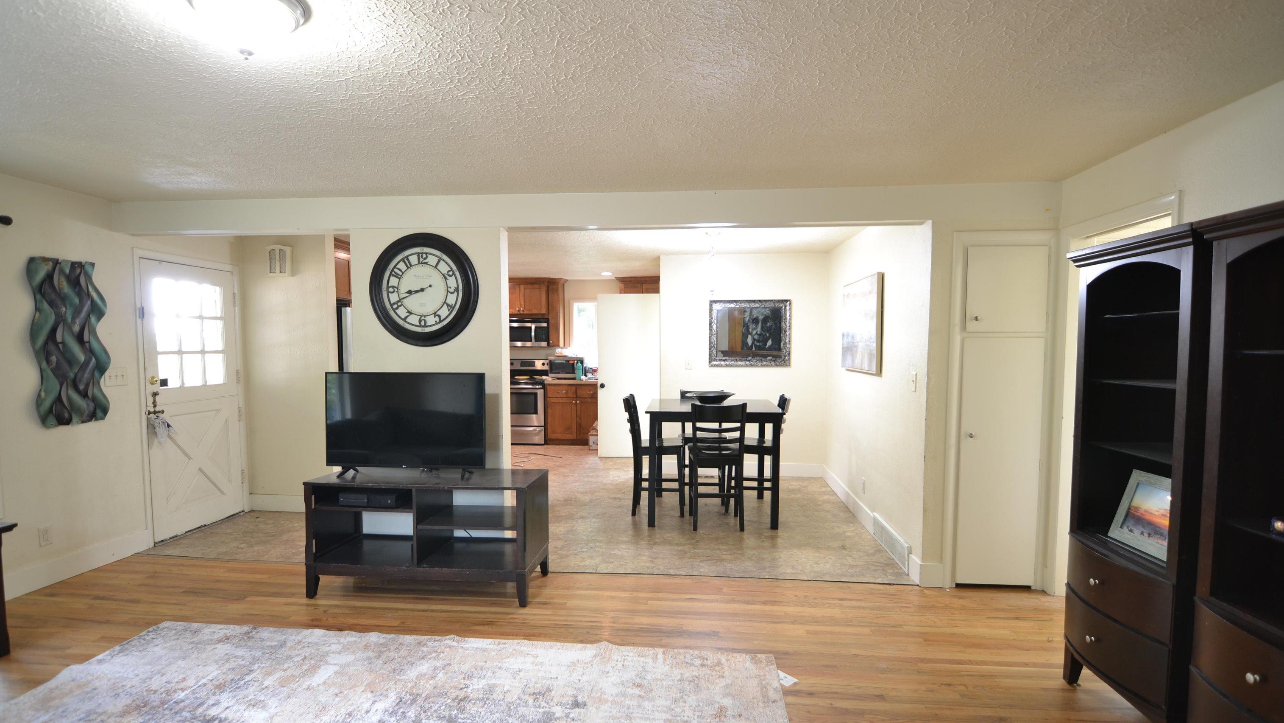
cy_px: 390
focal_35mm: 18
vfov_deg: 62.3
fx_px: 597
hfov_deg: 94.2
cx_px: 637
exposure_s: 1/6
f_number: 2.8
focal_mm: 11
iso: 100
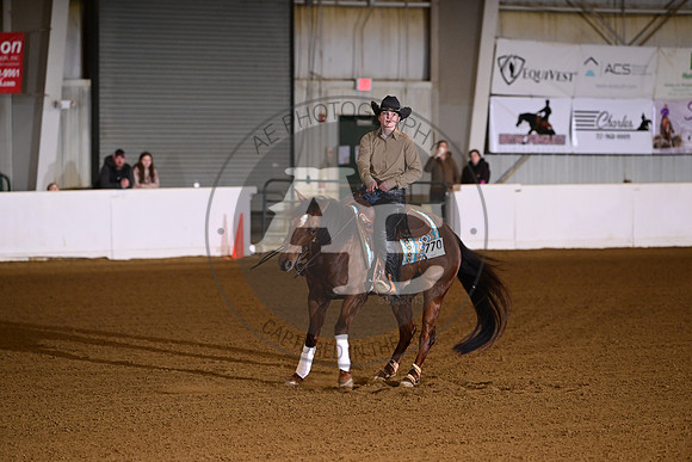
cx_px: 346
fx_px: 3845
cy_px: 231
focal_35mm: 200
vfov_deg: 6.9
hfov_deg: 10.3
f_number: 4
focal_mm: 200
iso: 2000
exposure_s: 1/200
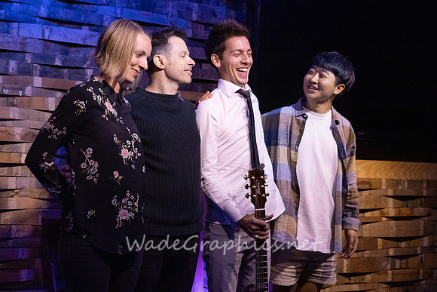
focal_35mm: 63
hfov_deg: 31.9
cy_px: 146
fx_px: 765
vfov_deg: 21.6
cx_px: 218
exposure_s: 1/200
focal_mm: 63
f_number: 6.3
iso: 6400
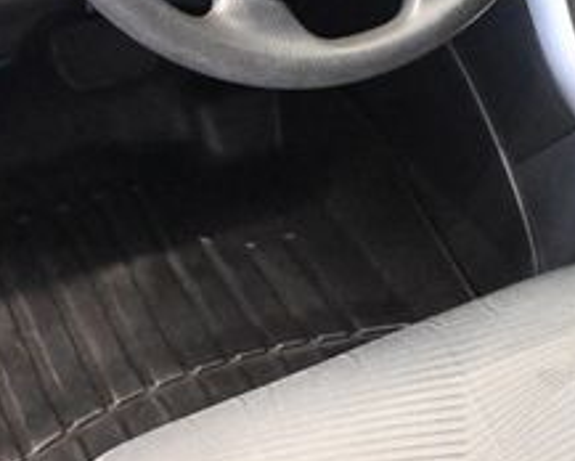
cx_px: 477
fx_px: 1449
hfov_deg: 22.1
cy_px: -64
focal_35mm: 85
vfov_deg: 17.4
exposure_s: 1/40
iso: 12800
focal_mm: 20.5
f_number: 3.8
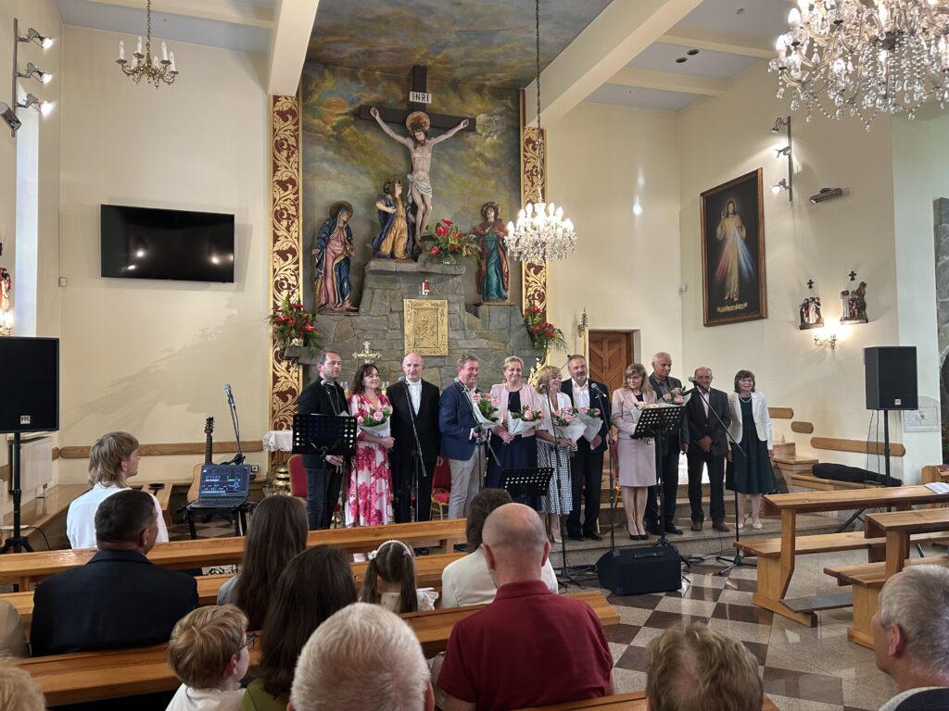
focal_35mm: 26
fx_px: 713
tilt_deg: +2.4
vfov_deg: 53.1
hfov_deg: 67.3
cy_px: 356
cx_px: 474
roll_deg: +1.2
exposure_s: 1/50
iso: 125
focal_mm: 5.7
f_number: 1.5
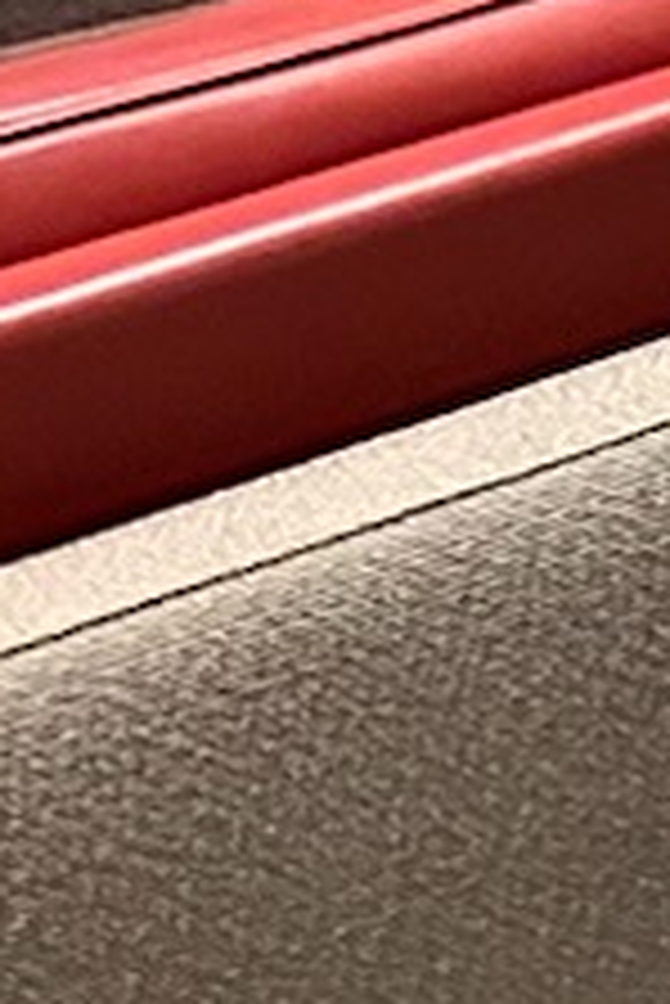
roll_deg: +4.2
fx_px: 6383
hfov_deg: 4.3
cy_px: 2778
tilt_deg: -37.1
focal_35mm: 229
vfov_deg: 8.0
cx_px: 4299
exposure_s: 1/45
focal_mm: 6.86
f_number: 1.78
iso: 1000
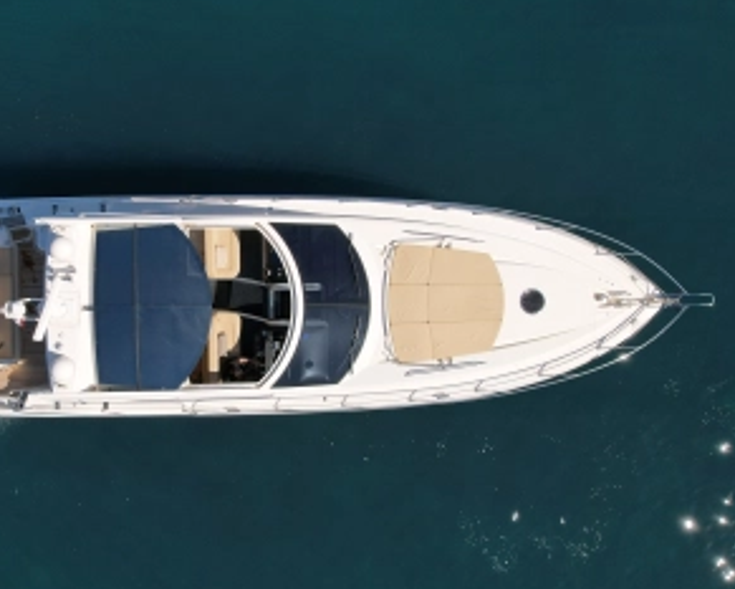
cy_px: 302
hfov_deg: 45.8
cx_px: 220
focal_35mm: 39
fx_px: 849
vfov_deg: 38.2
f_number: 2.8
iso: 100
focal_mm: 8.38
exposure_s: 1/200
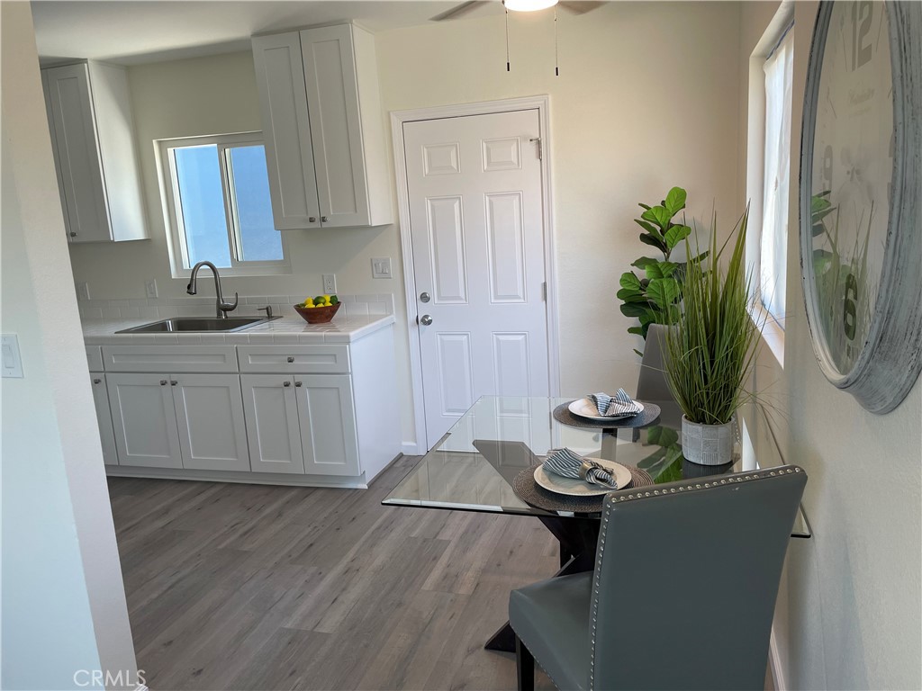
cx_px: 461
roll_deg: +3.9
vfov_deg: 53.1
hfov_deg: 67.3
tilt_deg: -10.7
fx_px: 693
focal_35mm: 26
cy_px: 346
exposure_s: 1/120
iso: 64
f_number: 1.6
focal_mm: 4.2
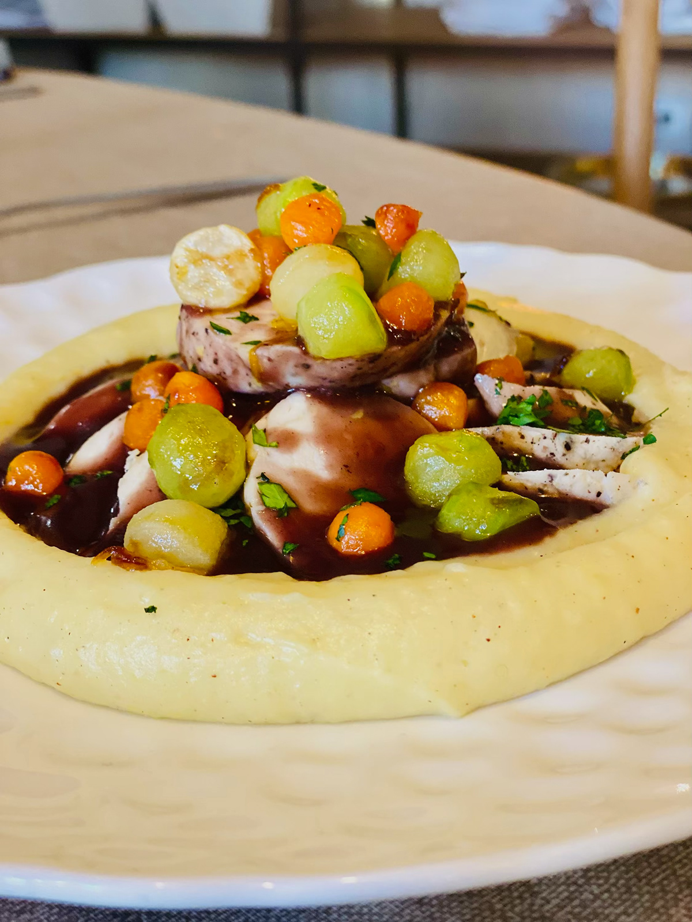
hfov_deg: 28.0
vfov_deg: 36.8
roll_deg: +2.4
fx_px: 1386
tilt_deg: -23.1
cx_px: 346
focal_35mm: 52
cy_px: 461
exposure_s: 1/33
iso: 125
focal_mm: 6
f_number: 2
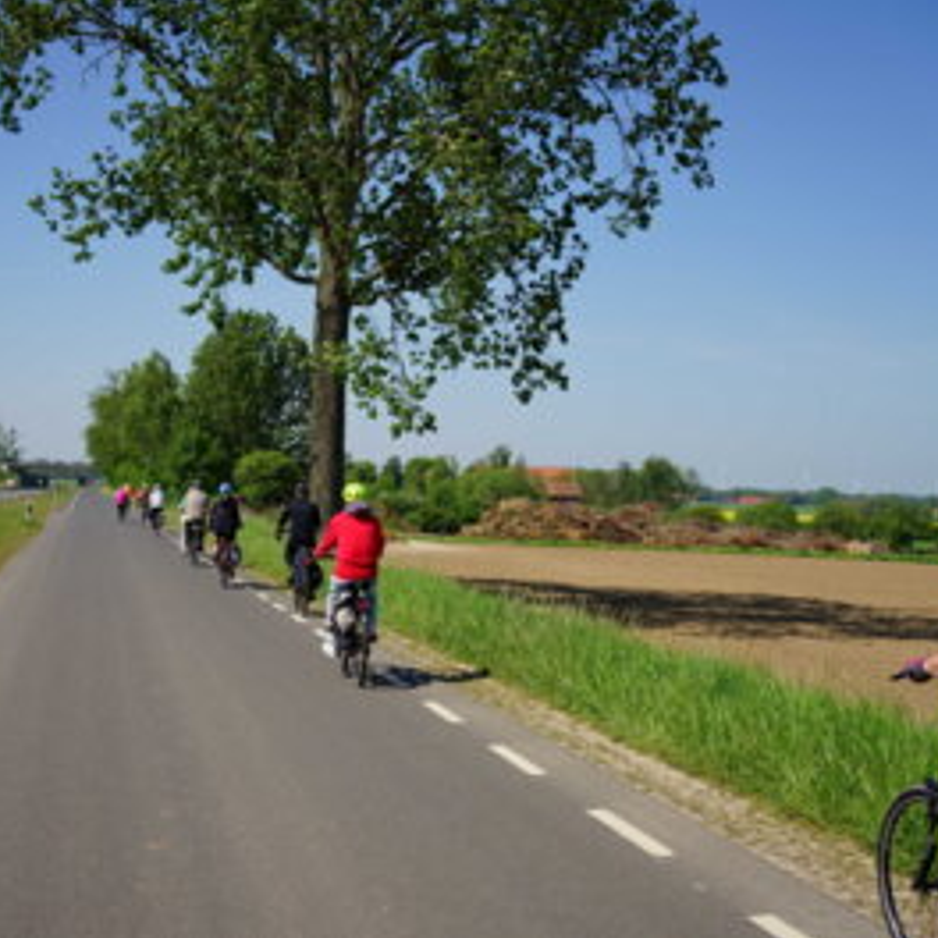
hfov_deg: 37.4
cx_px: 387
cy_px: 471
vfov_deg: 37.6
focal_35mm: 45
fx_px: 1380
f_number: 6.3
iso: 100
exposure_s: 1/500
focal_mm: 35
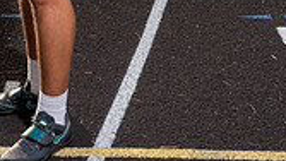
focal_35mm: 116
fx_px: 880
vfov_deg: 9.7
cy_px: -175
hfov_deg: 18.3
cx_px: 51
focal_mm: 41
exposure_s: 1/250
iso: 160
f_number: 10
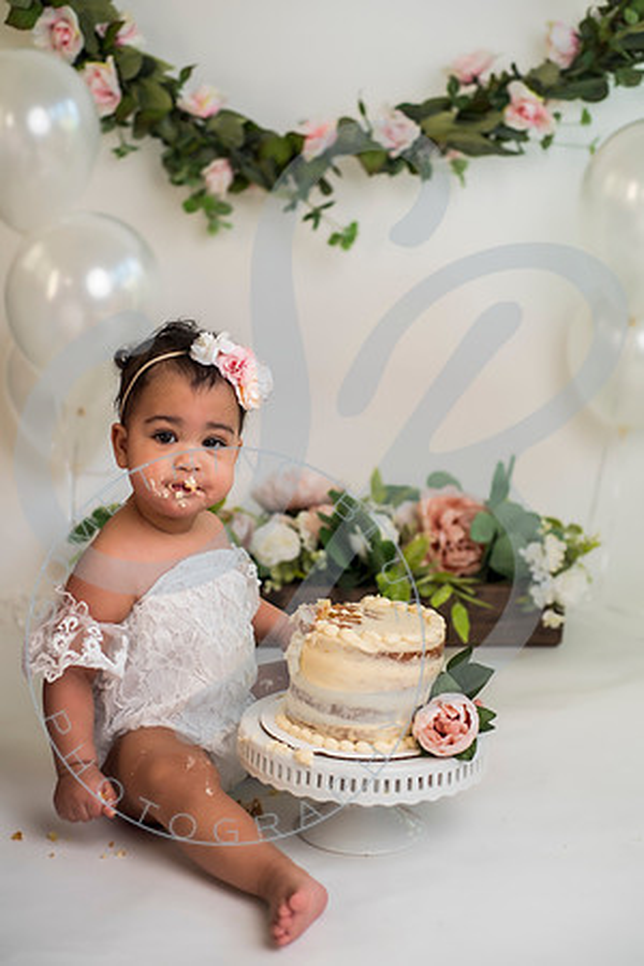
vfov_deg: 39.6
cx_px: 322
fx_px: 1342
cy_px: 483
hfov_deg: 27.0
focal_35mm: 50
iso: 100
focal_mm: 50
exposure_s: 1/200
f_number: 2.8
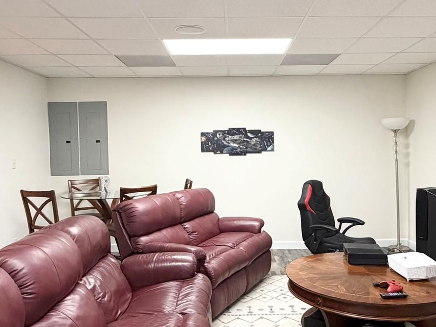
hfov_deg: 56.7
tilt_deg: -2.2
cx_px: 242
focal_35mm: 32
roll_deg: +0.3
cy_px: 160
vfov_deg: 44.2
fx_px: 403
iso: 250
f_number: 2.2
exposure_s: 1/60
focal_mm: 2.22
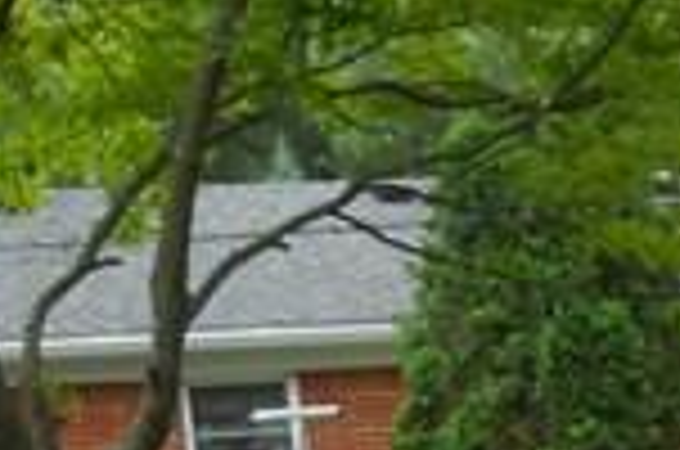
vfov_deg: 6.7
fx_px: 3732
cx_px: 1617
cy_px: 927
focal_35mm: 198
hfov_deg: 9.3
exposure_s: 1/250
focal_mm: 5
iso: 200
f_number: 2.7
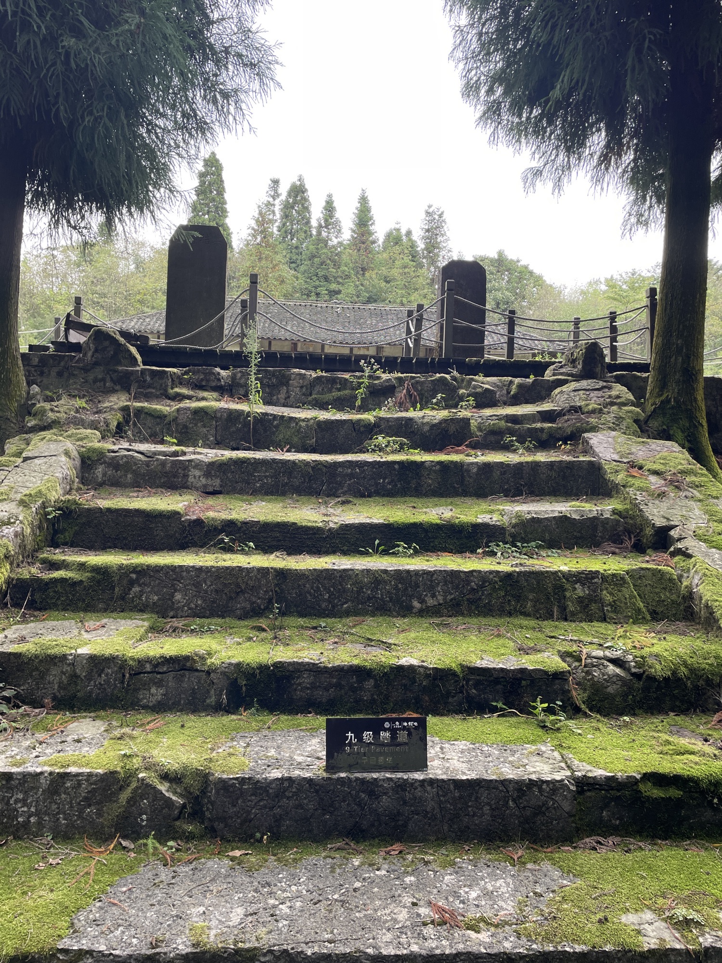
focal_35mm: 26
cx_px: 361
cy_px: 482
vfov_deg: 67.3
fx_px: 723
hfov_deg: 53.1
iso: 40
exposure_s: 1/121
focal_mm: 4.2
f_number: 1.6
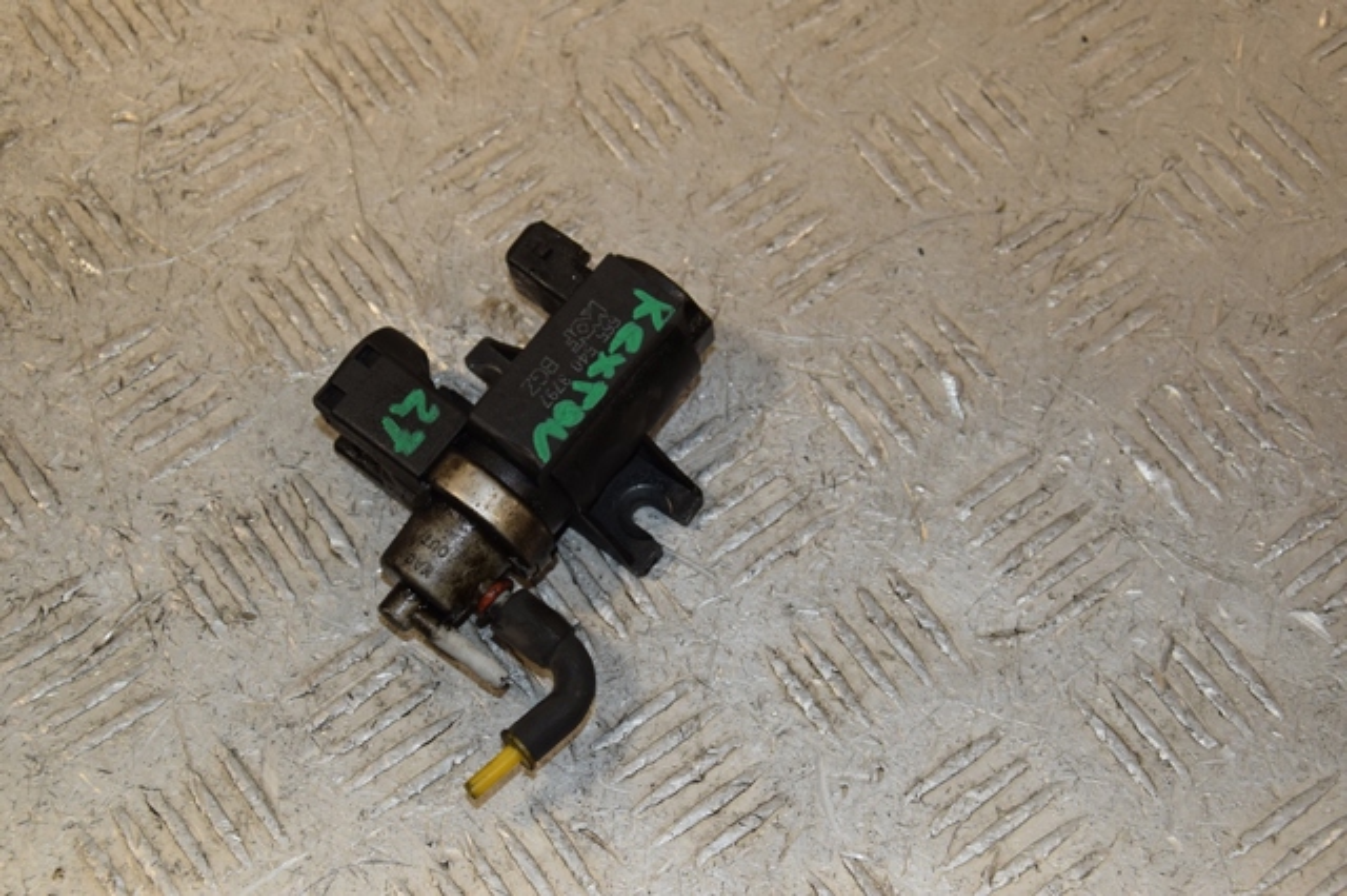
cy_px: 448
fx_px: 2805
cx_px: 674
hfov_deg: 27.0
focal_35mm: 75
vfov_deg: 18.2
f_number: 7.1
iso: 800
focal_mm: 50
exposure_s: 1/200
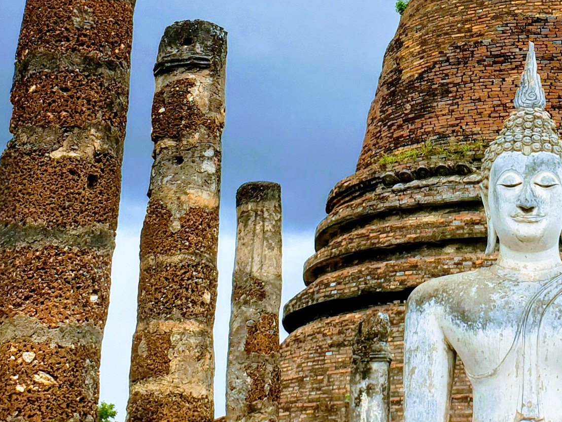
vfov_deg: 17.0
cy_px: -2
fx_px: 1380
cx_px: 517
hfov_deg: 22.4
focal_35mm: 85
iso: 50
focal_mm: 4.3
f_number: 2.4
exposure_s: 1/1410
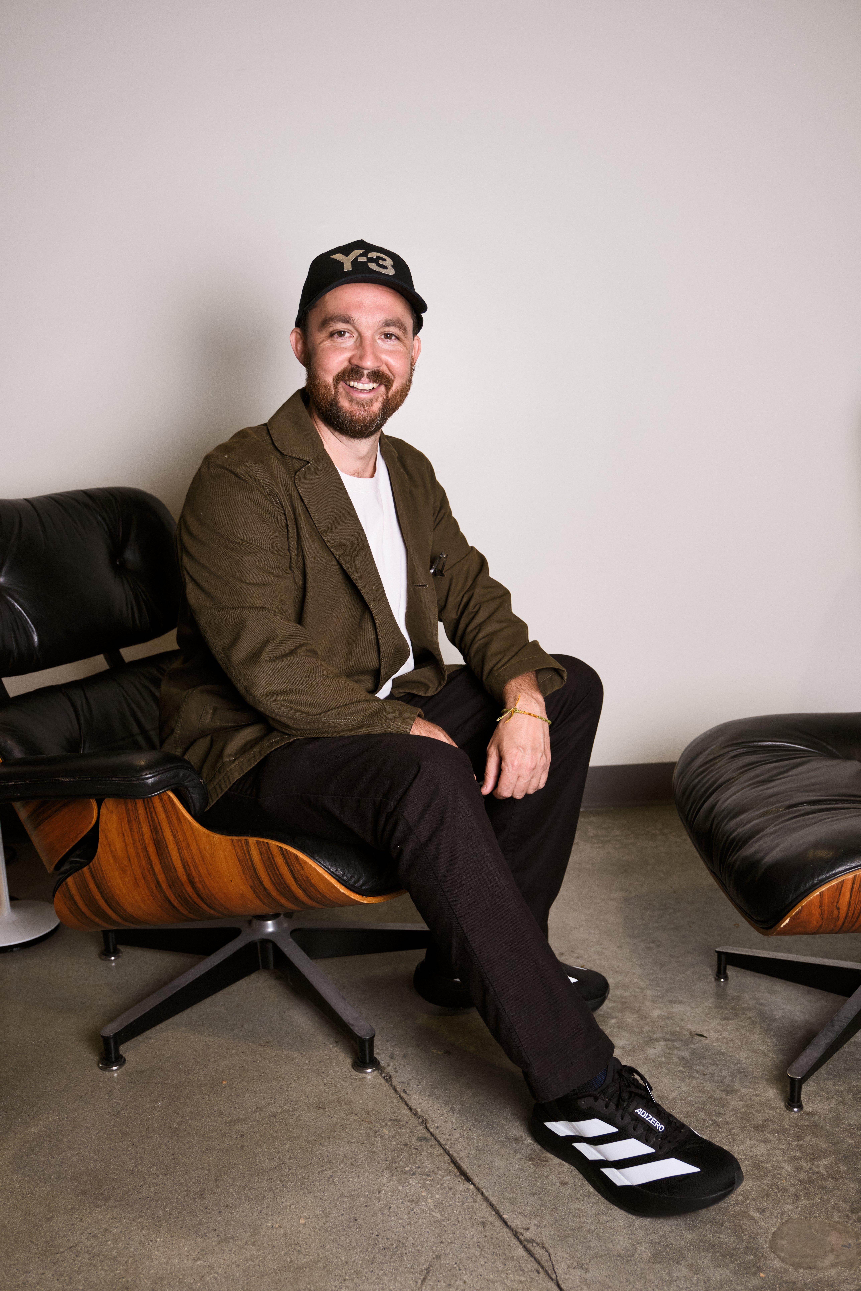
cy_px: 646
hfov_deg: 38.9
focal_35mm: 34
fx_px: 1220
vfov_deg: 55.8
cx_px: 430
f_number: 3.2
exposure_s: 1/125
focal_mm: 22.7
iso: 500
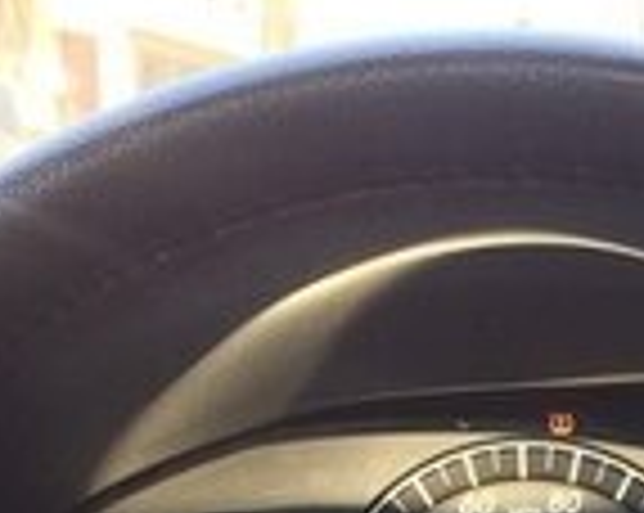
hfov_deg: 14.2
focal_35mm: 131
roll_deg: -2.3
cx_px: 802
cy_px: 952
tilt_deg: -16.4
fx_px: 2493
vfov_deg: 10.9
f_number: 2.2
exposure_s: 1/100
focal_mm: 4.15
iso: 64
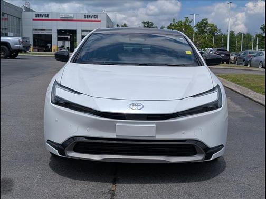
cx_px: 133
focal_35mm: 49
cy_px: 100
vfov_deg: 29.7
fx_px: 377
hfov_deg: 38.9
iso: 20
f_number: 1.68
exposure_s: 1/5000
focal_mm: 6.9
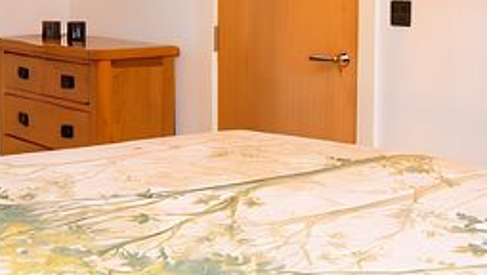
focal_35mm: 63
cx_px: 233
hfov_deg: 33.3
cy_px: 28
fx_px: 814
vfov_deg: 18.8
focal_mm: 10
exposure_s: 1/60
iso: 2500
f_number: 4.5
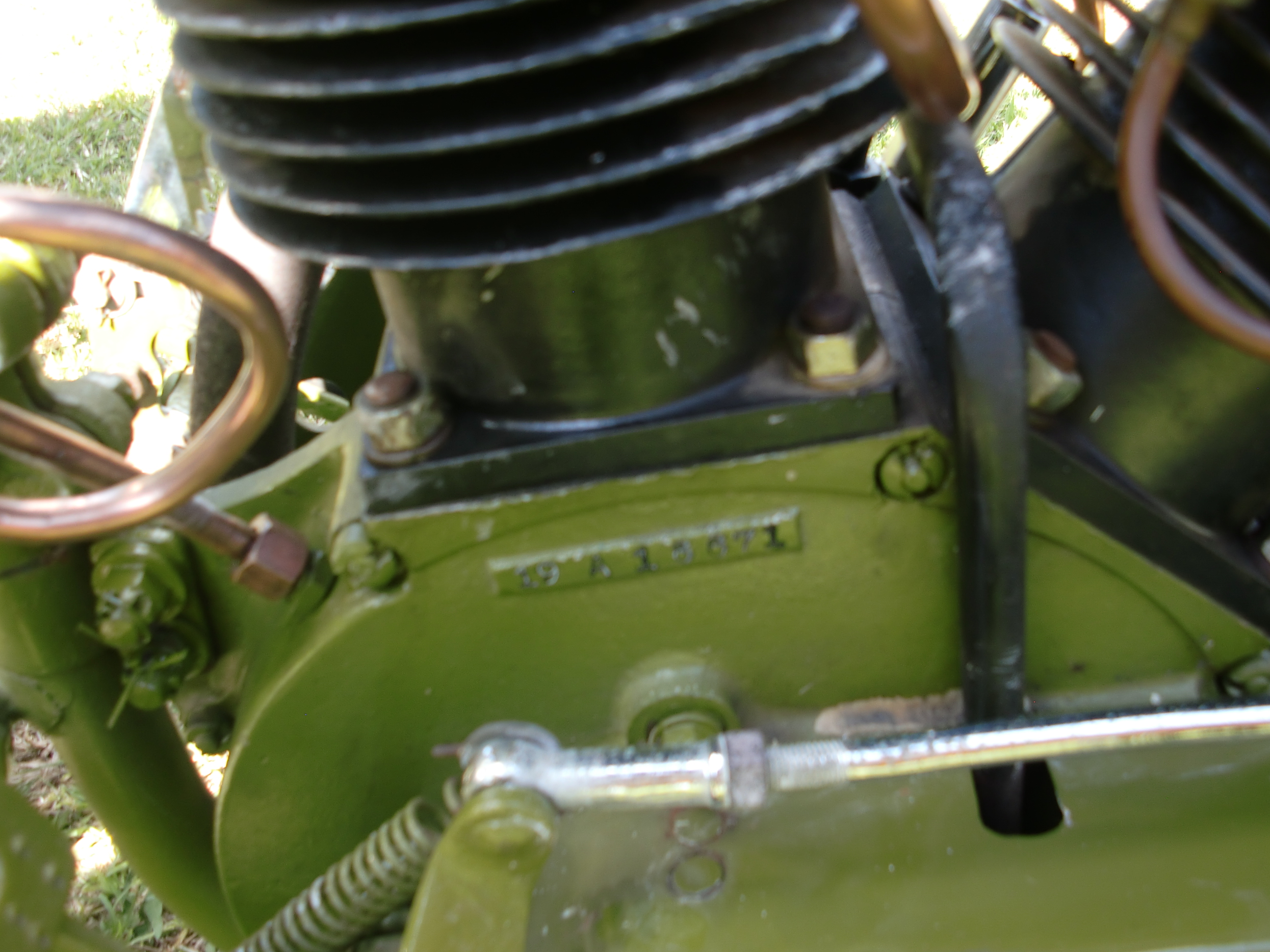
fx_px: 1357
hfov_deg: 50.1
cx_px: 646
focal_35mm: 37
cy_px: 476
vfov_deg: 38.7
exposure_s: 1/60
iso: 64
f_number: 2.8
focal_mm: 6.3
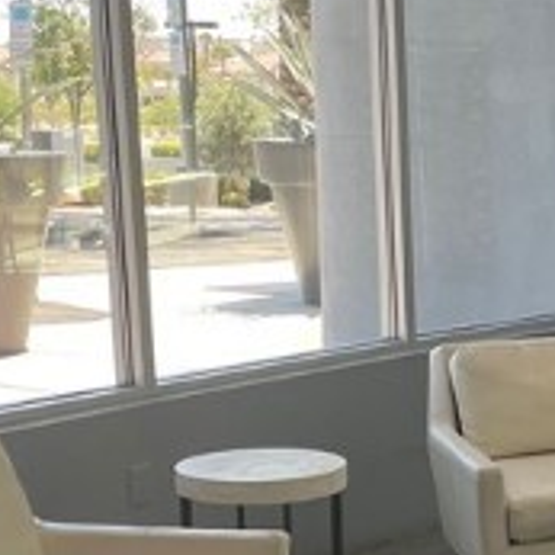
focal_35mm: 102
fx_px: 1850
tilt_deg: -10.3
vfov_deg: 16.9
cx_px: 760
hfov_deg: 16.0
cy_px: 462
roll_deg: -0.1
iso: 80
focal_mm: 4.2
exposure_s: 1/120
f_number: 1.6
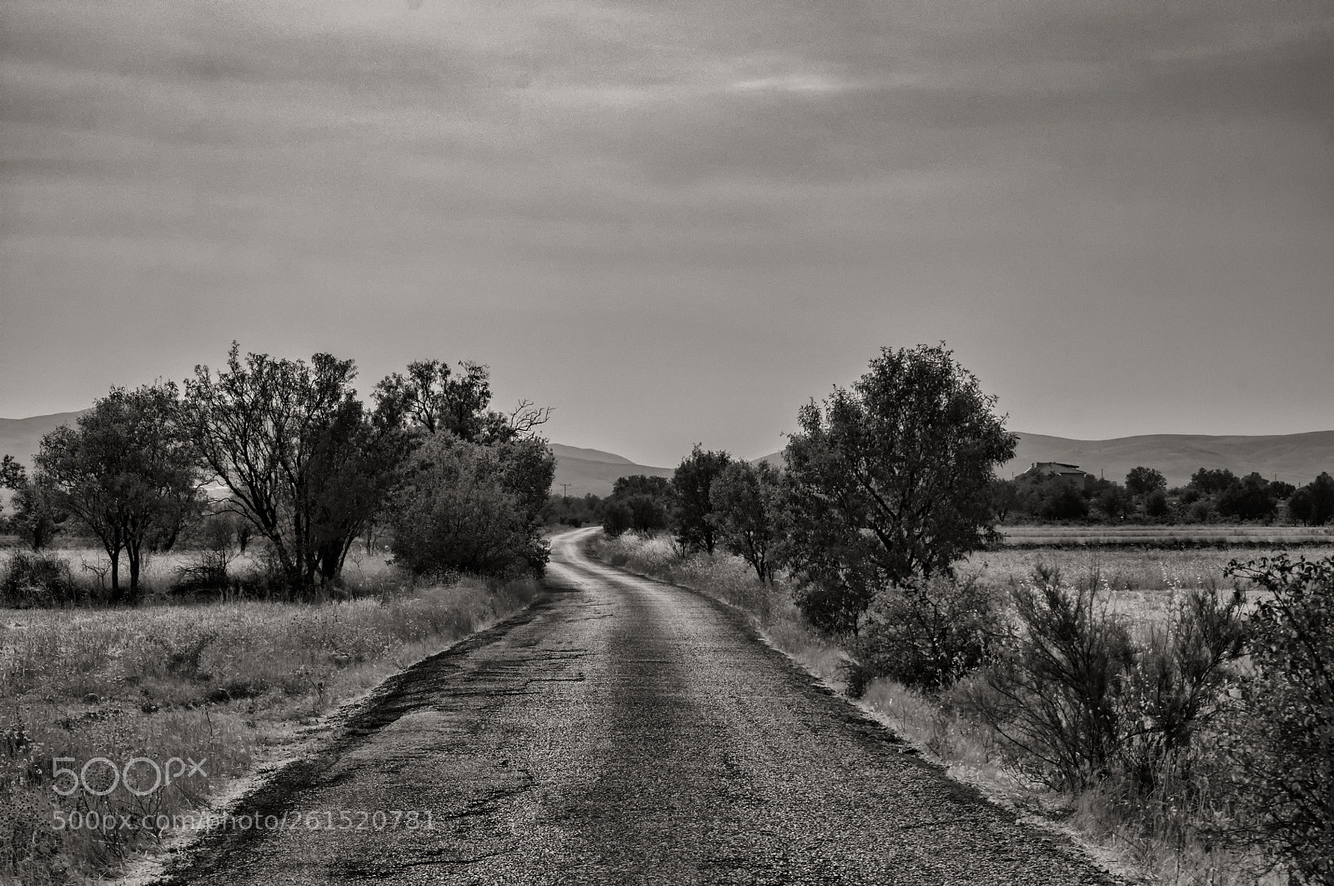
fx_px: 2443
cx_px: 667
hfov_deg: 30.5
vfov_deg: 20.6
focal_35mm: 66
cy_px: 443
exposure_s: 1/1000
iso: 200
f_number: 8
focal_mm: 44
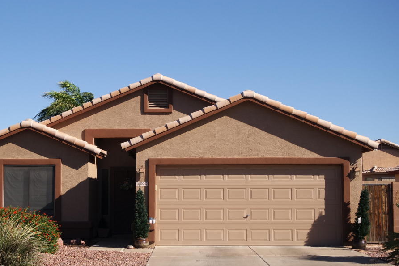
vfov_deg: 21.9
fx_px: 687
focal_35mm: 62
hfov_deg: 32.3
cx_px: 171
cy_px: 148
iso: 160
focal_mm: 18
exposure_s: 1/320
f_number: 7.1
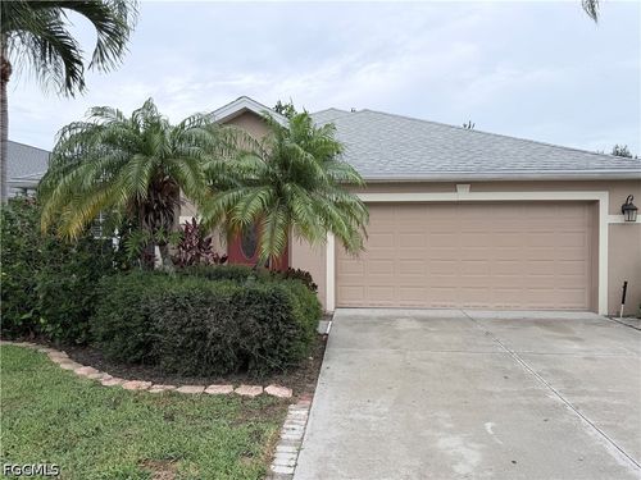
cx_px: 320
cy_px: 240
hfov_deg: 71.6
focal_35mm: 24
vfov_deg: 56.8
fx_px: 444
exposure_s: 1/3145
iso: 80
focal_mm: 6.76
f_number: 1.78
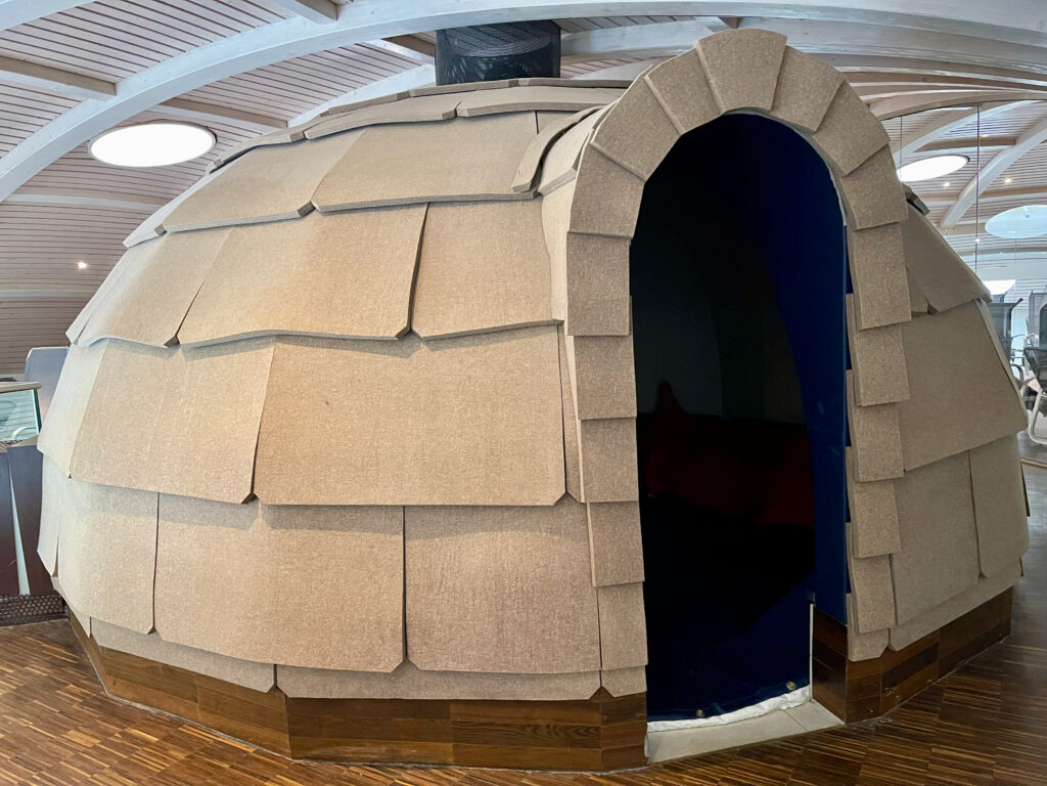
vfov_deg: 54.9
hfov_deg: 69.4
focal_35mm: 25
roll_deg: +2.9
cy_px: 393
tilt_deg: -7.8
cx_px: 524
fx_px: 756
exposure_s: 1/50
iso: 500
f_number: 1.6
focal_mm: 5.1
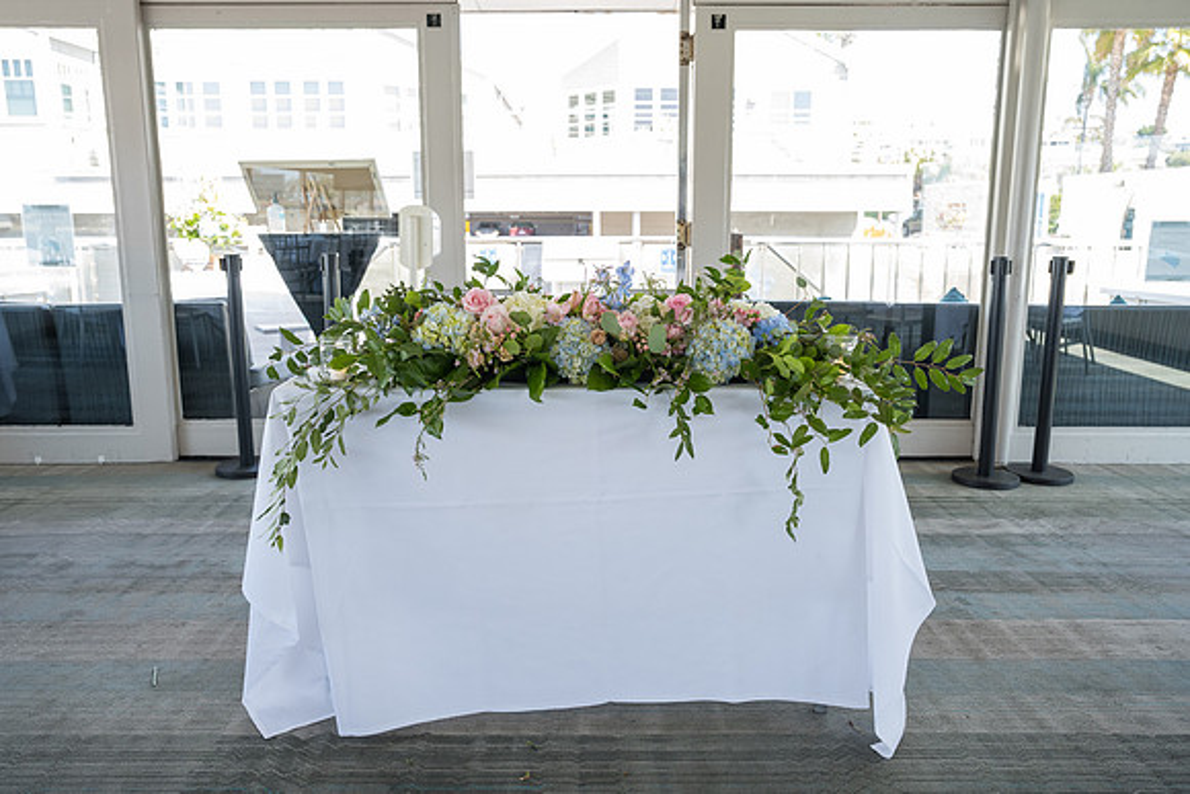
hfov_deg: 67.1
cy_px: 380
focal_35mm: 27
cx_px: 594
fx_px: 897
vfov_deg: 47.7
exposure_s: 1/200
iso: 400
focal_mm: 24
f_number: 4
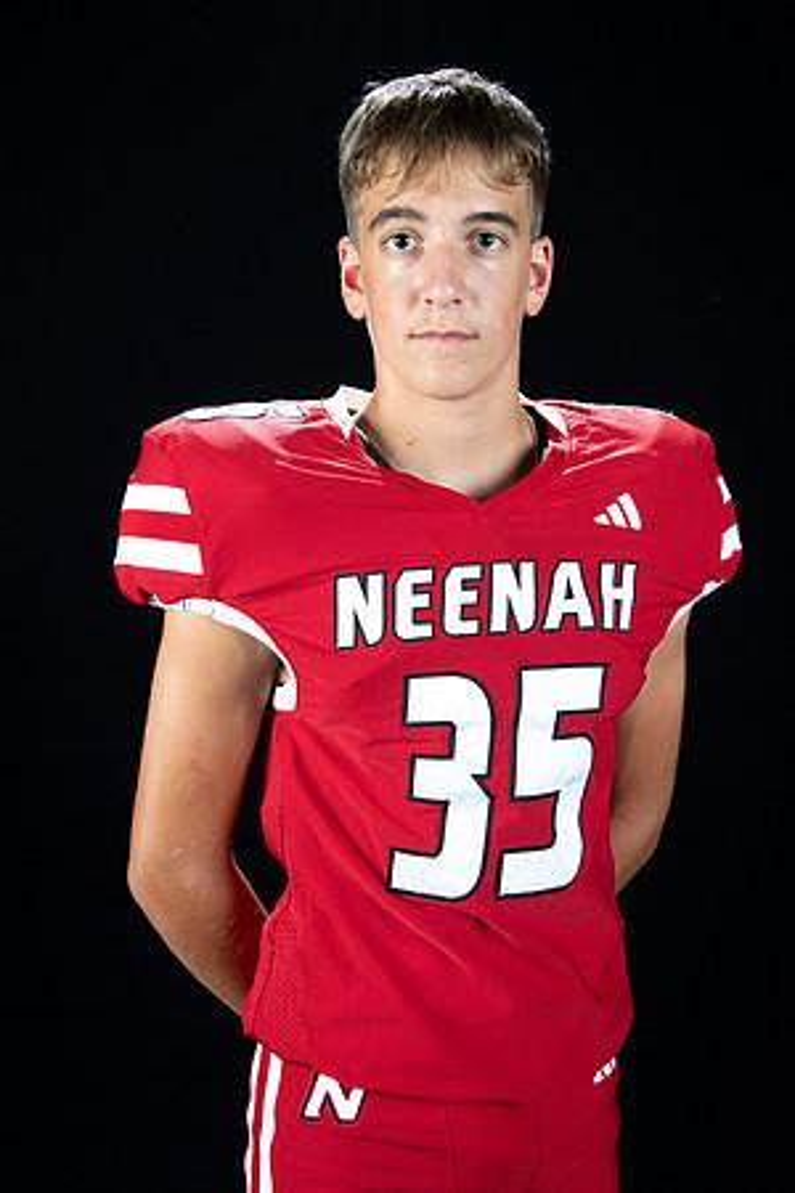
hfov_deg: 23.4
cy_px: 596
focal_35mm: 58
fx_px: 1921
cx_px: 398
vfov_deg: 34.5
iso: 320
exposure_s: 1/160
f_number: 9
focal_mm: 58
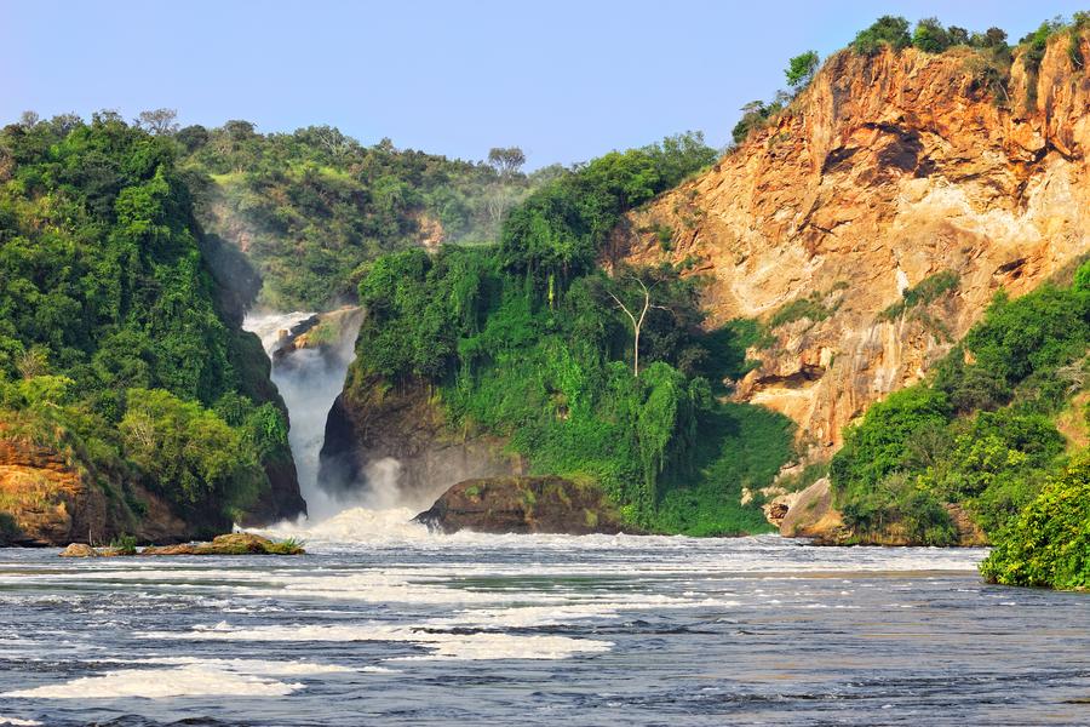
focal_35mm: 188
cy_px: 364
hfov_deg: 11.0
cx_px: 545
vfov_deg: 7.3
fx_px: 5677
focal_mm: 125
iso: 100
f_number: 9
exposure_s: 1/80
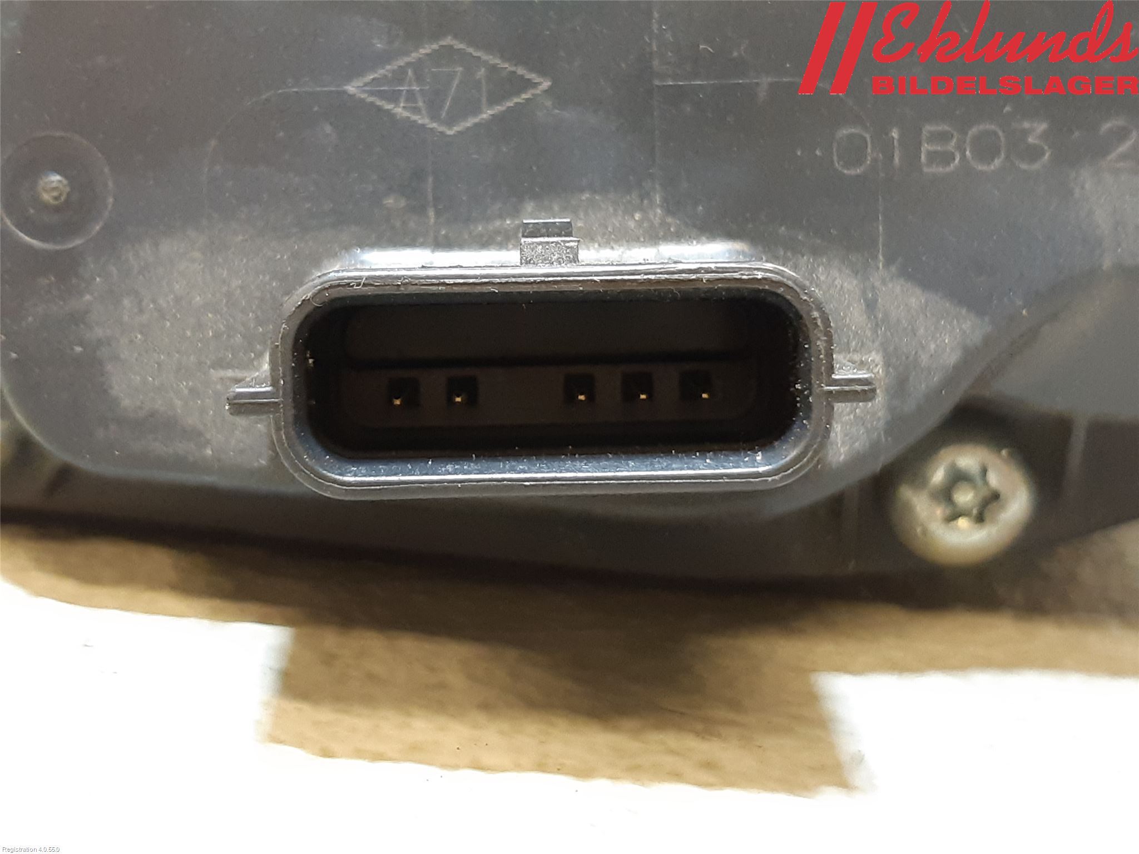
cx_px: 570
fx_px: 856
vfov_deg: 53.1
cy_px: 427
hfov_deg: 67.3
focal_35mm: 26
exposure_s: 1/50
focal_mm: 3.93
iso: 250
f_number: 1.7
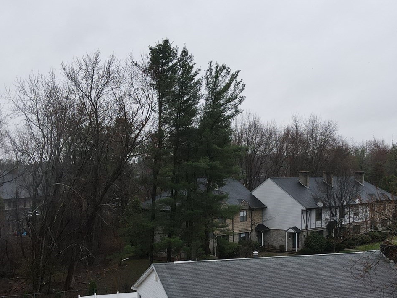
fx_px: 596
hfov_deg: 36.7
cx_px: 227
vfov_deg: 27.7
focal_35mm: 52
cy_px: 216
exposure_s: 1/120
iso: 100
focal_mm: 4.5
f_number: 2.8
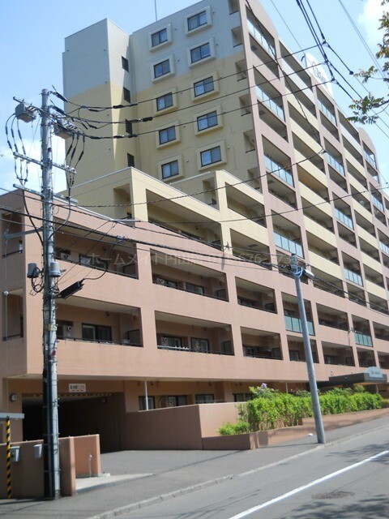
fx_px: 614
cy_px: 260
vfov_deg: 45.8
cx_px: 194
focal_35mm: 41
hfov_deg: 35.1
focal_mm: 6.72
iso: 80
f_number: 5.5
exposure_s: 1/250
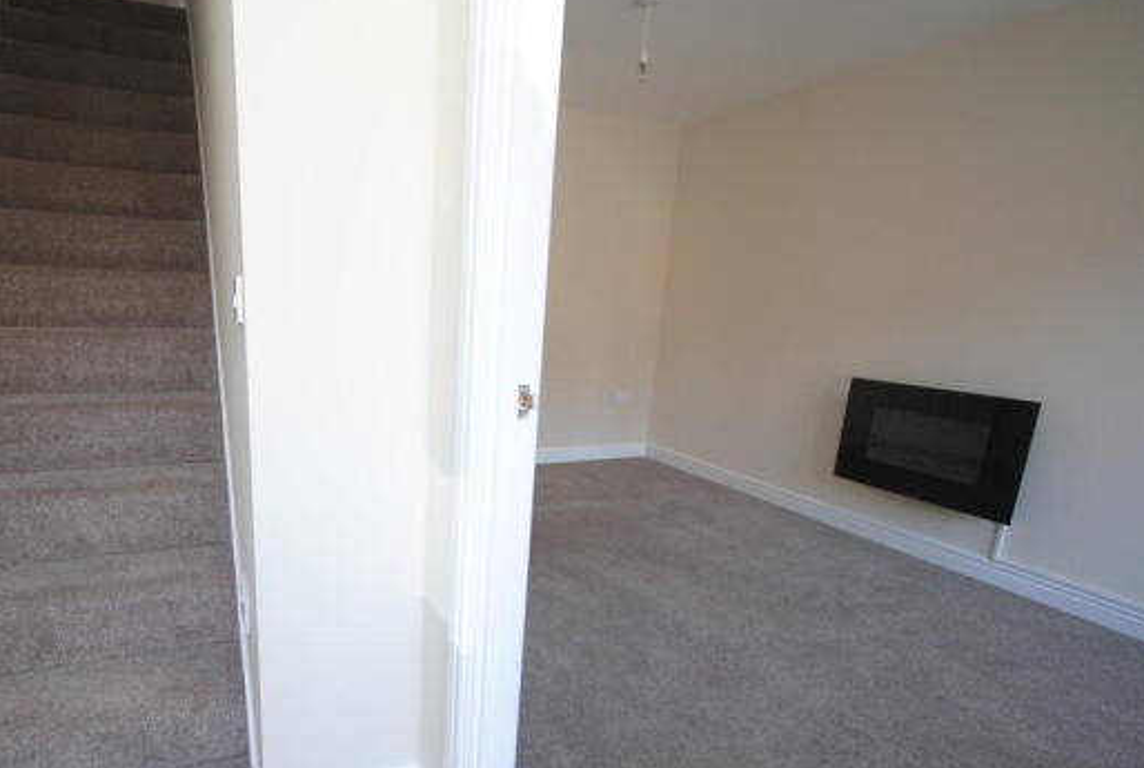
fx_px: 605
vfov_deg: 64.3
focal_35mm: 19
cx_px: 437
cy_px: 455
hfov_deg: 85.3
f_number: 4
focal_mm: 10
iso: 400
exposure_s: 1/100
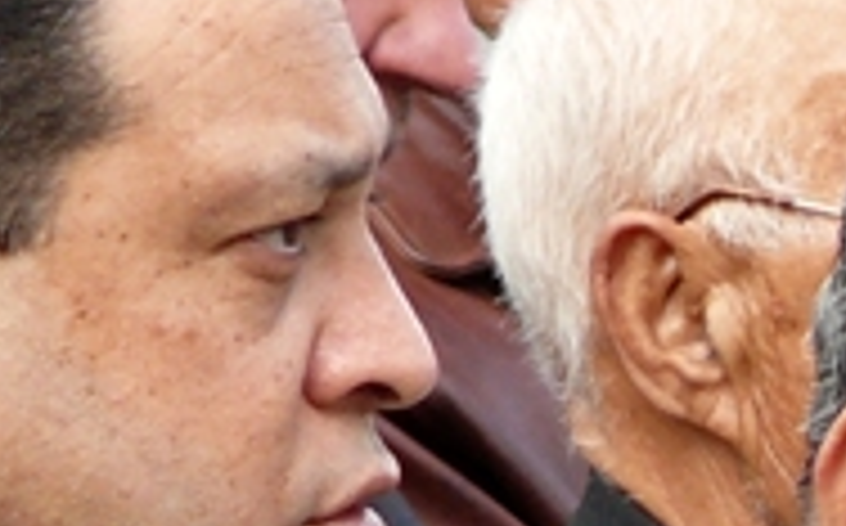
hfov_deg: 1.2
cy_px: 544
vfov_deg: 0.7
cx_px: 511
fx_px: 41981
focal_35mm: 1823
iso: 100
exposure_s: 1/160
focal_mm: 73.8
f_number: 4
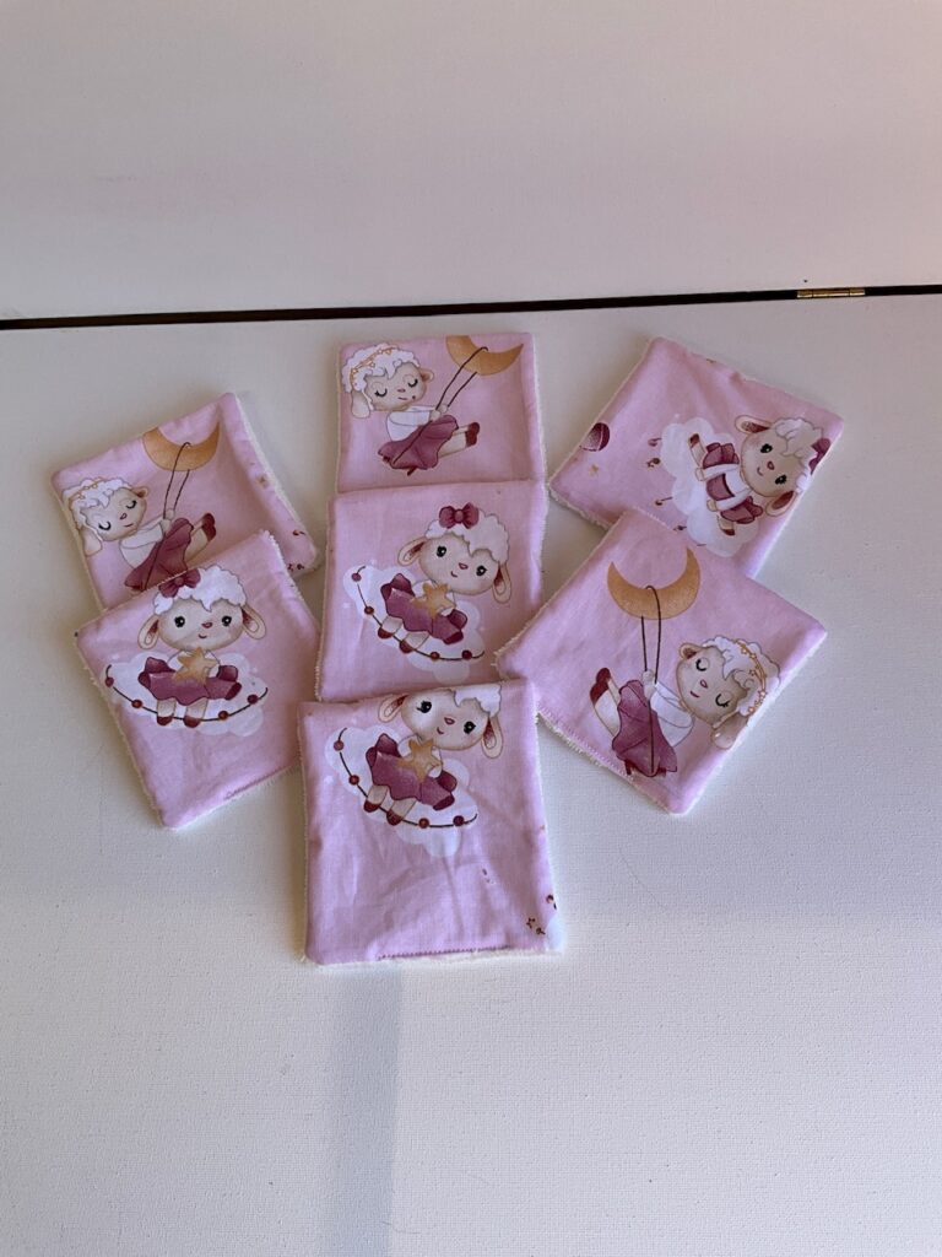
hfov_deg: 48.2
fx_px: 1052
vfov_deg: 61.7
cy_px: 628
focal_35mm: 29
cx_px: 471
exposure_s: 1/197
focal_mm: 3
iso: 20
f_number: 1.8
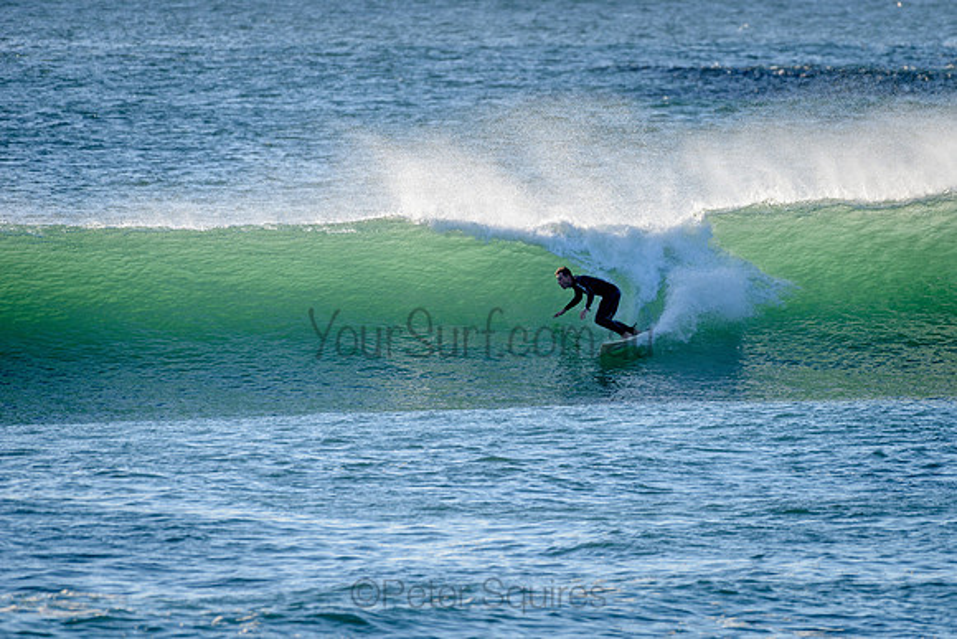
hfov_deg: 3.4
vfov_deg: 2.3
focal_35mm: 611
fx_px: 16237
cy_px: 284
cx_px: 584
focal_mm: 500
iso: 220
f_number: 5.6
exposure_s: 1/1250
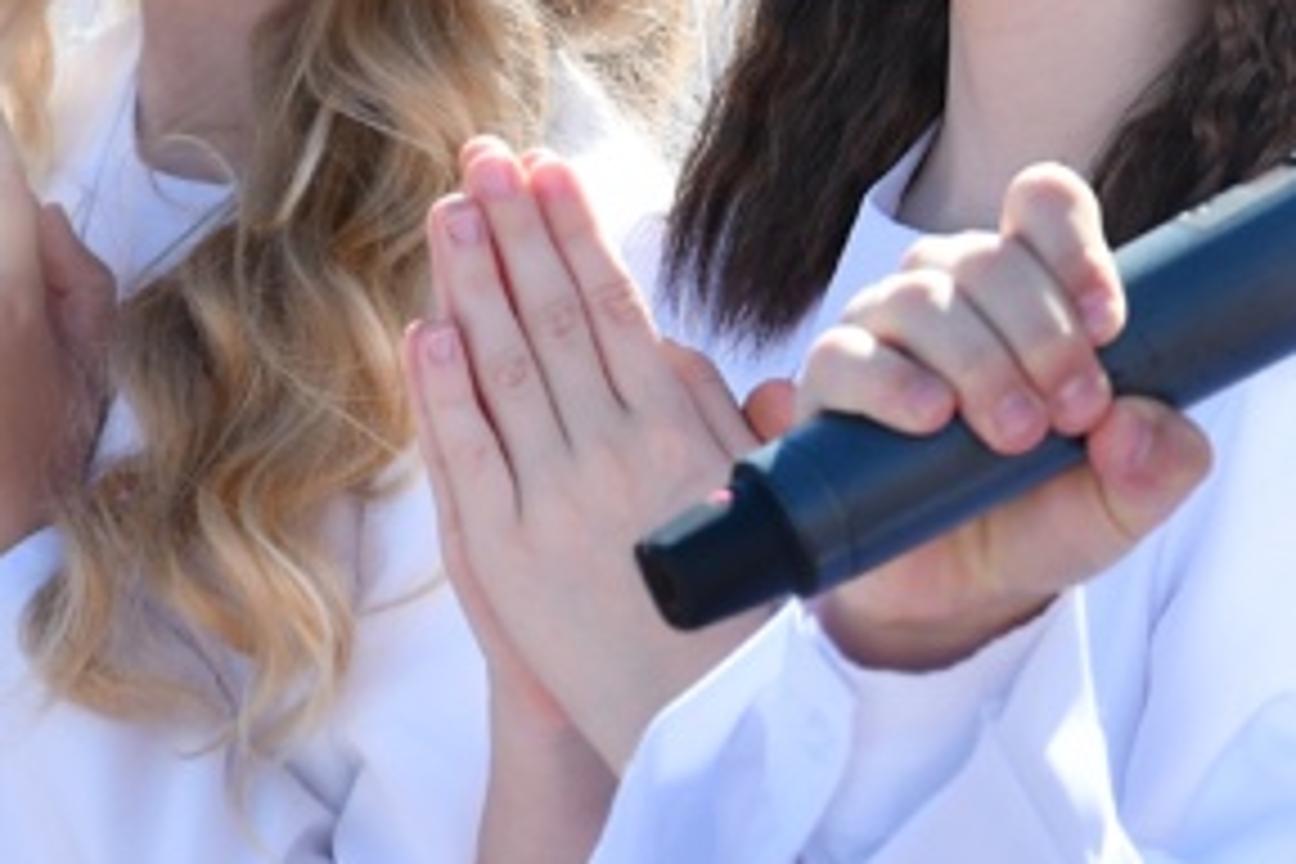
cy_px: -25
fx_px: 12671
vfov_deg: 3.9
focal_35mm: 352
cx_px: 1728
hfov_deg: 5.8
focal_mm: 66
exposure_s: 1/250
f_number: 8
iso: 160
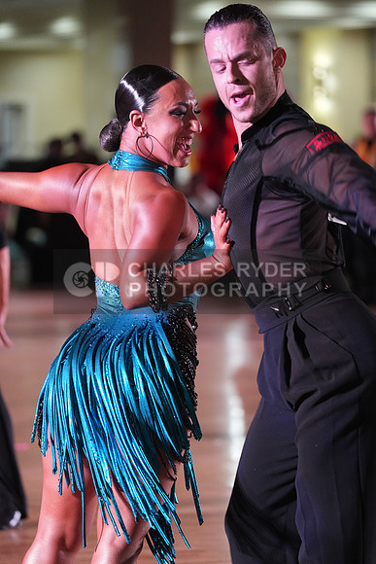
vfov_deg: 10.3
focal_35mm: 200
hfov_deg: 6.9
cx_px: 188
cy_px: 282
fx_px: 3131
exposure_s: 1/200
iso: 4000
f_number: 4.5
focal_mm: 200
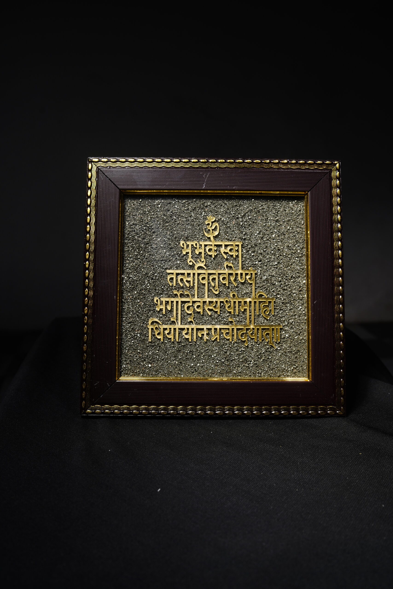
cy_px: 294
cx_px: 196
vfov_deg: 54.4
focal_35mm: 35
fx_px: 573
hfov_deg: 37.9
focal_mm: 35
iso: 400
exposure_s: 1/200
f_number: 8
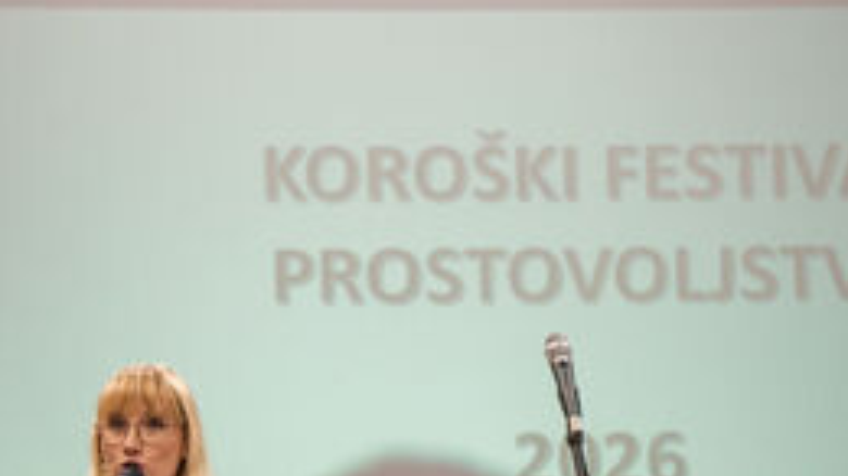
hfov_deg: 8.2
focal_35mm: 263
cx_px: 290
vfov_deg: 4.6
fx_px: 5911
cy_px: 365
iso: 800
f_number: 2.8
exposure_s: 1/250
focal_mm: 128
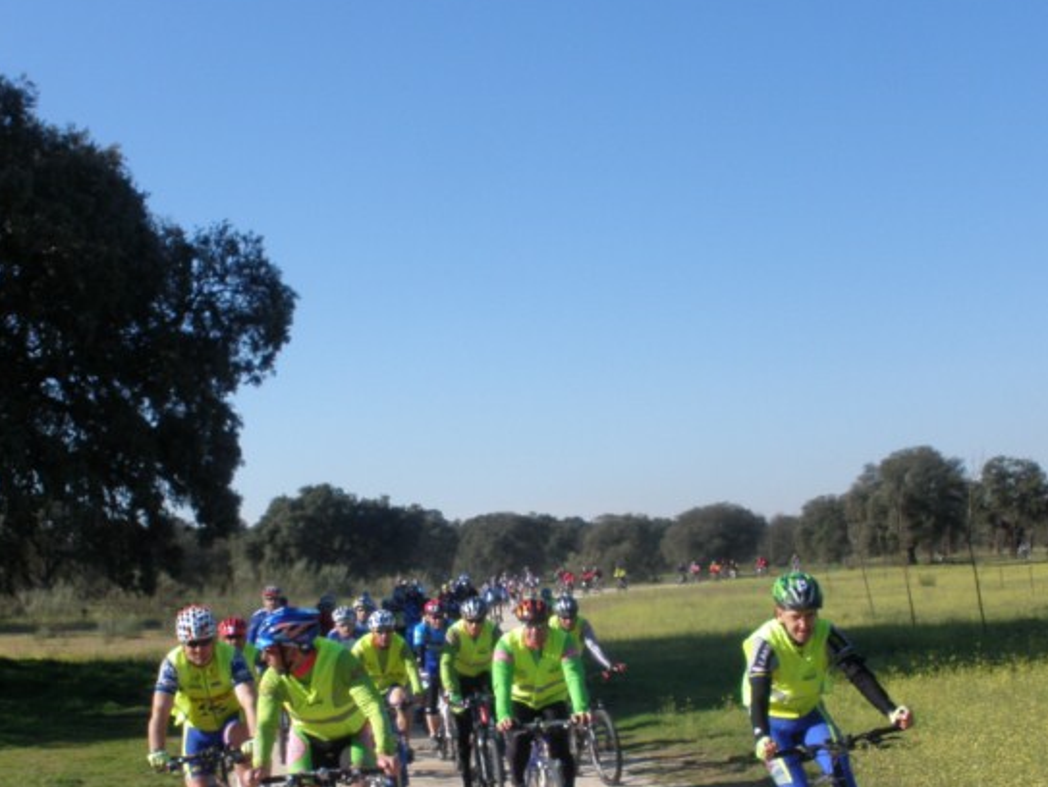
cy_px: 488
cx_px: 475
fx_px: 1606
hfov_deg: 36.1
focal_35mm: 53
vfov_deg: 27.5
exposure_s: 1/250
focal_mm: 6.3
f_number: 5.6
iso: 64
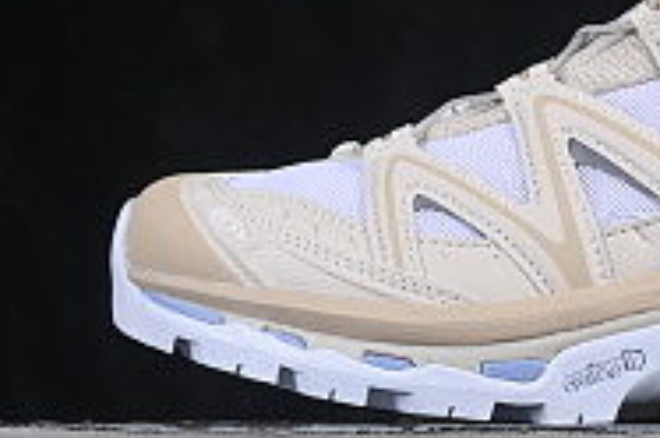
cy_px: 58
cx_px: 667
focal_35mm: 201
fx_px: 3679
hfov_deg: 10.2
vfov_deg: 6.8
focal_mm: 50
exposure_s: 1/80
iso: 160
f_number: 8
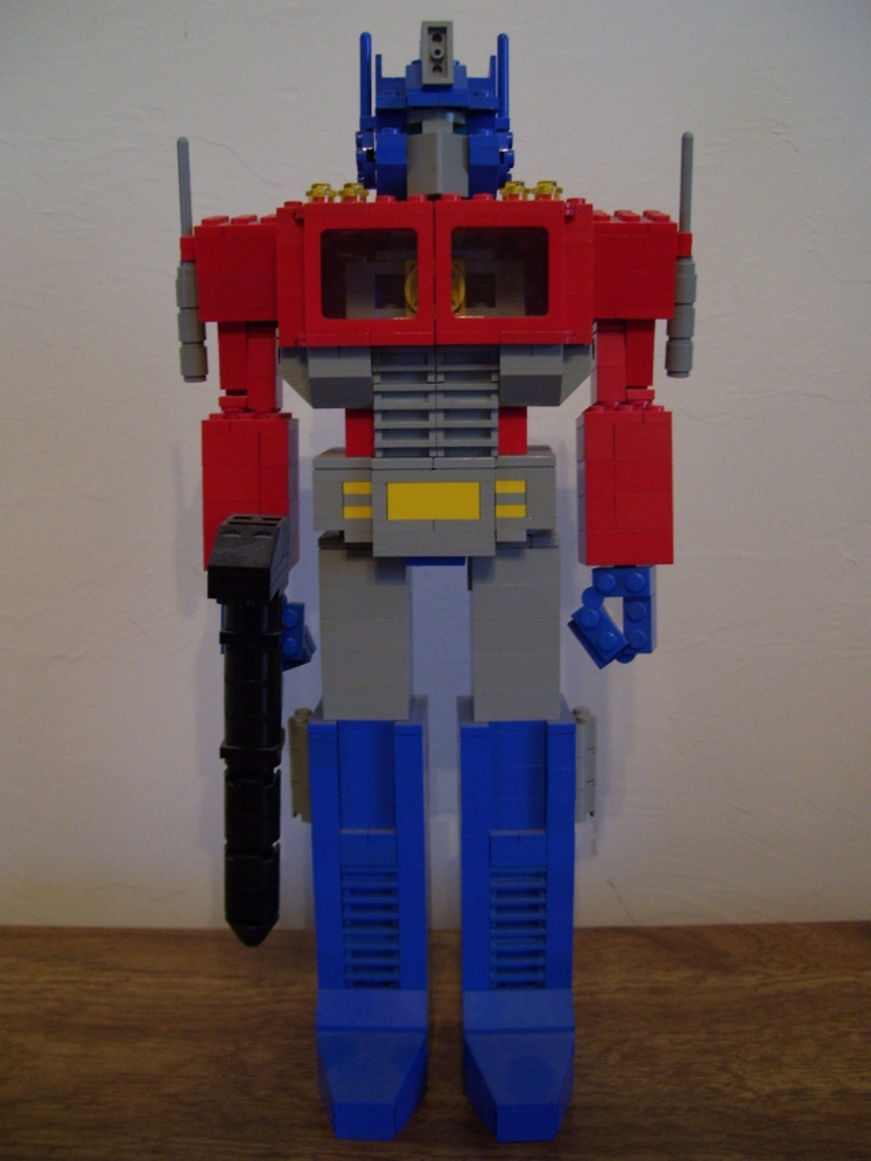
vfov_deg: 50.1
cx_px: 436
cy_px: 580
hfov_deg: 38.7
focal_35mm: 37
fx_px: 1241
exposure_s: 1/8
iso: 160
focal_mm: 6
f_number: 2.7
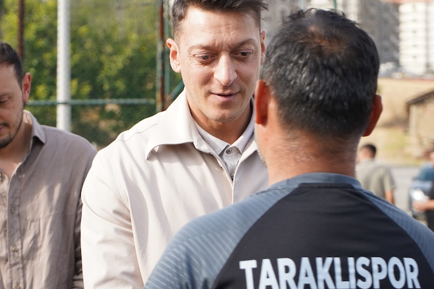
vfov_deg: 12.3
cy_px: 136
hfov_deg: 18.4
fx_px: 1338
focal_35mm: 111
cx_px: 221
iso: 100
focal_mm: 70
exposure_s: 1/160
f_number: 5.6
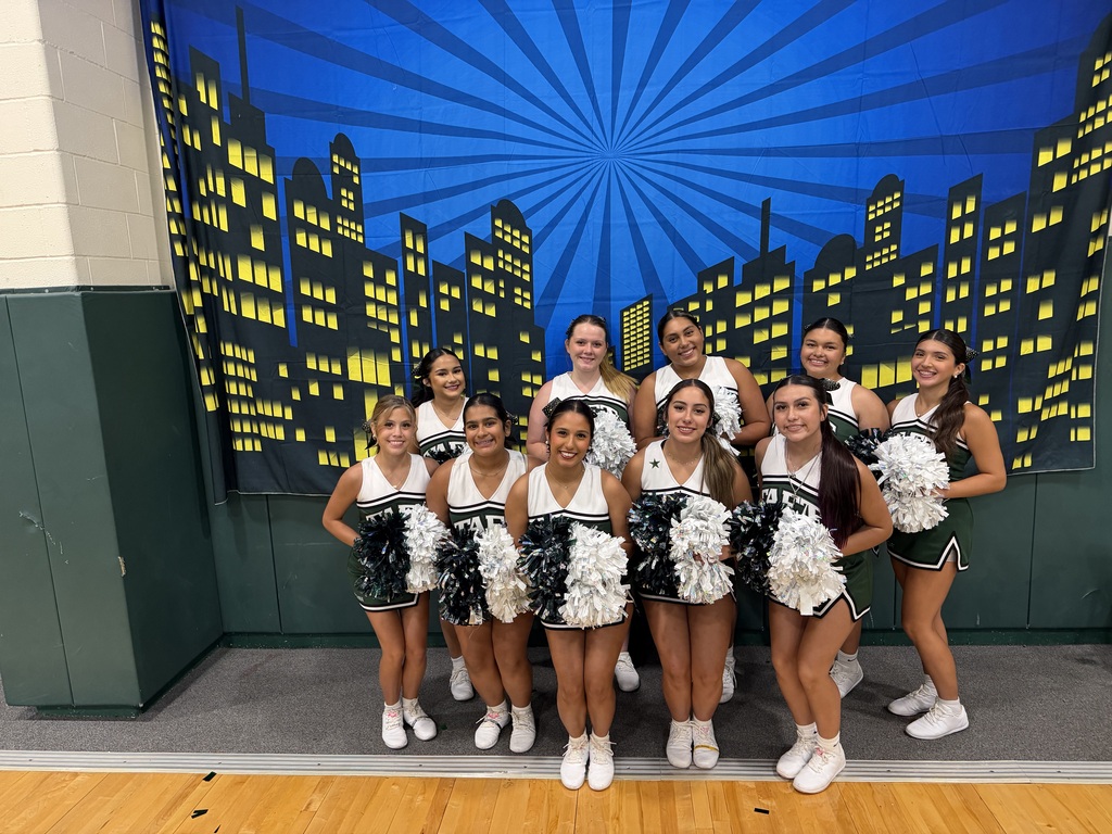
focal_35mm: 24
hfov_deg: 71.6
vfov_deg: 56.8
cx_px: 556
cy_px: 417
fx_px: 771
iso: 320
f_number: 1.78
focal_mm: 6.76
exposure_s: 1/60
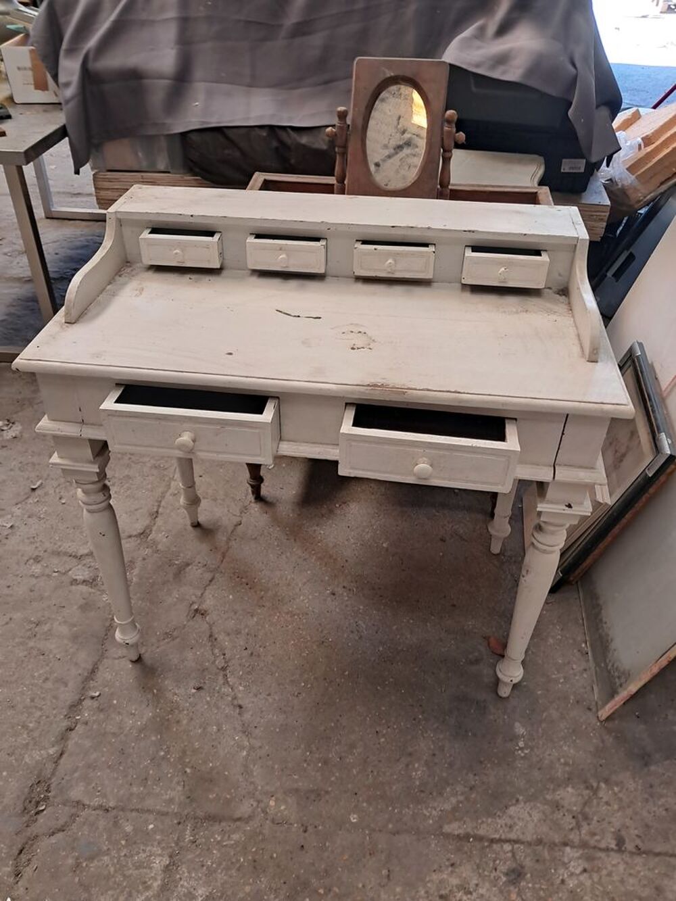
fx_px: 703
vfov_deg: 65.3
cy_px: 450
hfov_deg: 51.4
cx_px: 338
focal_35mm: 27
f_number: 1.8
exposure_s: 1/50
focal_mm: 4
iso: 125
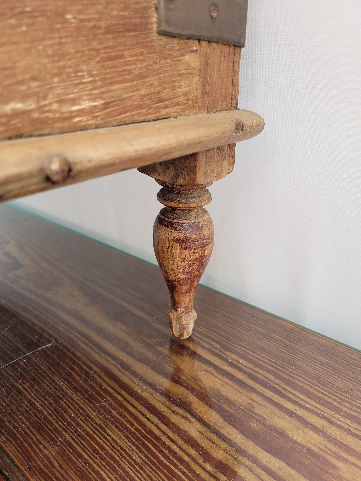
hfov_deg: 53.1
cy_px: 240
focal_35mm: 26
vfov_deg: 67.3
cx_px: 180
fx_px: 362
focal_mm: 5.4
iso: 40
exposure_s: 1/205
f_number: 1.8
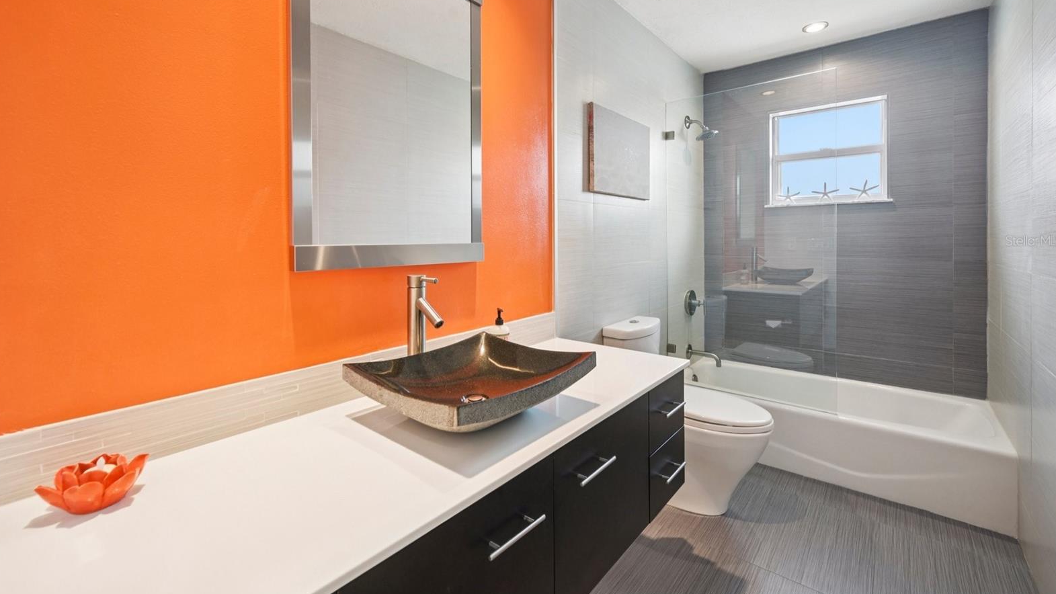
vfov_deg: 66.5
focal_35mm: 16
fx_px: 448
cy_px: 241
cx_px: 528
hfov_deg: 99.4
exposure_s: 1/15
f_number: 8
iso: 400
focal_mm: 15
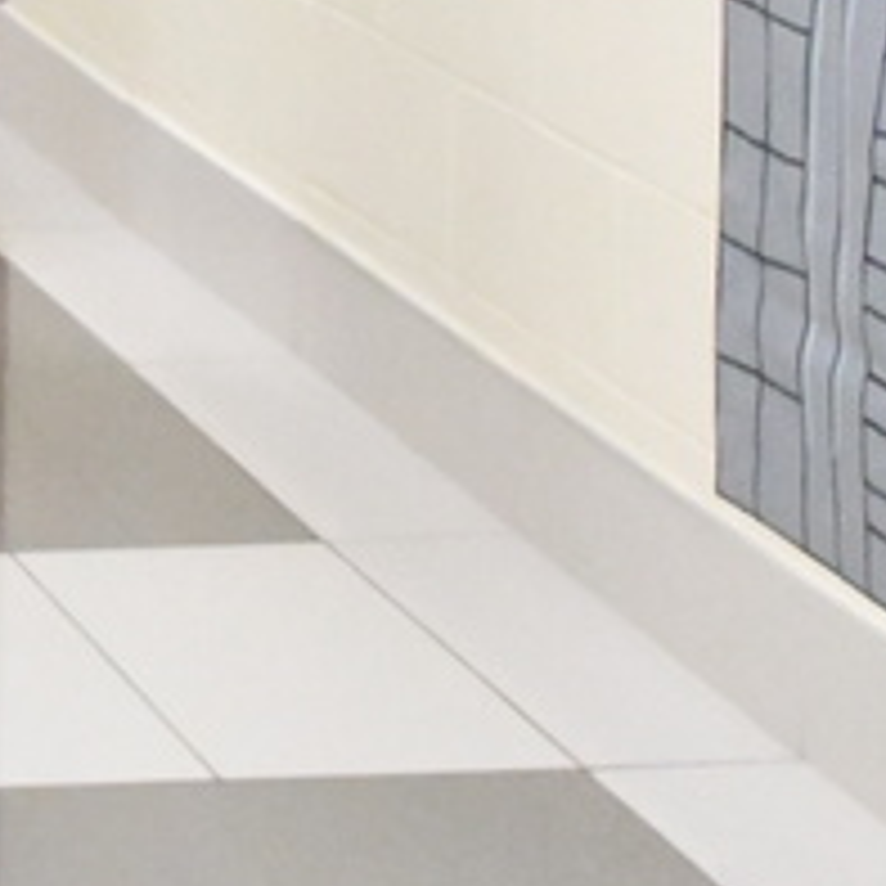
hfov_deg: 9.9
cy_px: -474
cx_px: -1070
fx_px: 4604
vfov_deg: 10.6
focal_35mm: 159
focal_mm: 24
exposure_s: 1/400
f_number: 10
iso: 20000
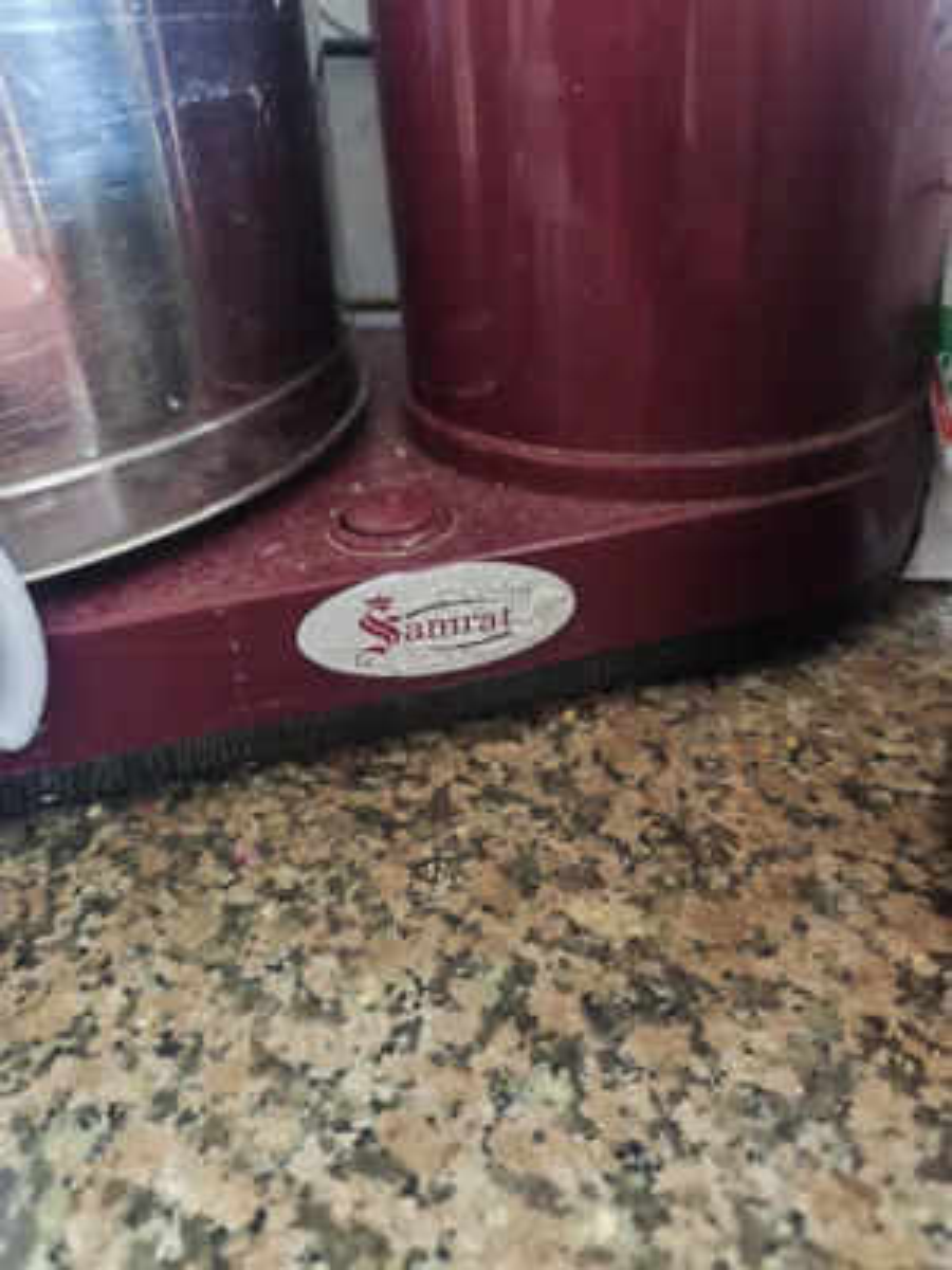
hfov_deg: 58.9
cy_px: 635
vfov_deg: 73.9
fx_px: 843
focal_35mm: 23
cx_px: 476
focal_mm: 6.14
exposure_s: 1/14.3
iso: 5000
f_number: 1.65
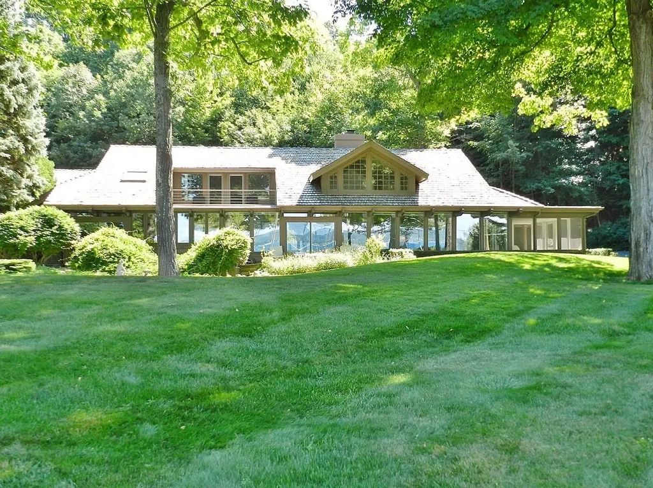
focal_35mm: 32
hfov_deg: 56.9
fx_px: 603
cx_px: 326
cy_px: 244
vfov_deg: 44.1
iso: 160
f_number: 3.7
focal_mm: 5.6
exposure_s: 1/125
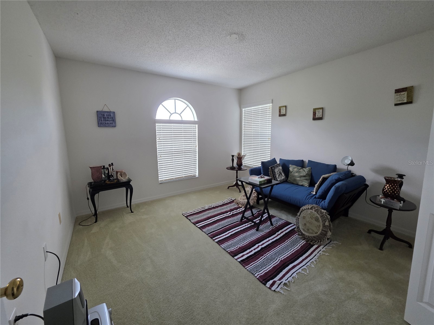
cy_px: 162
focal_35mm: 13
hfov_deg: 106.2
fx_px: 163
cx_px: 217
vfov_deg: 89.9
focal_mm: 2.2
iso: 400
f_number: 1.9
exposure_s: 1/240
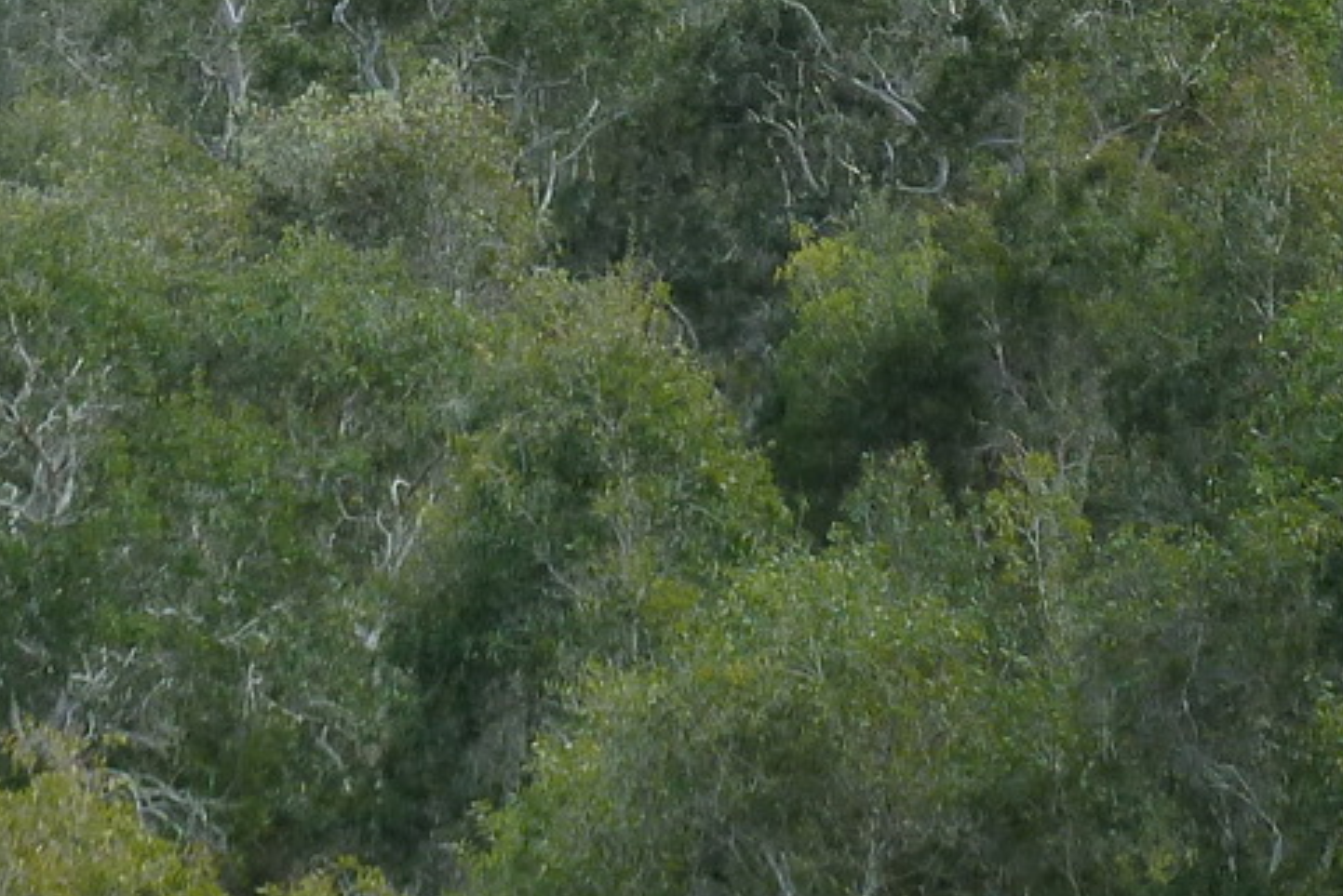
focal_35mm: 204
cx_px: 444
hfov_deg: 10.1
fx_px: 7612
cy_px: -723
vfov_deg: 6.6
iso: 125
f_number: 3.9
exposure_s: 1/200
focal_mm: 9.7
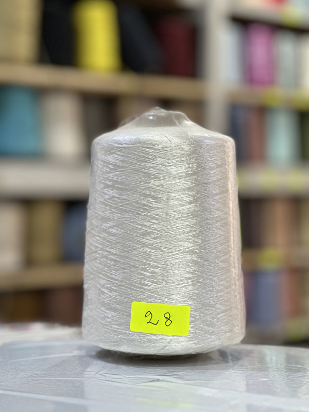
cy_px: 206
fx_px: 916
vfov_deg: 25.3
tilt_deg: -0.5
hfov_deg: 19.1
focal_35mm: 77
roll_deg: -0.2
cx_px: 154
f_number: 2.8
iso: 250
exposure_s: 1/100
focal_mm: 9
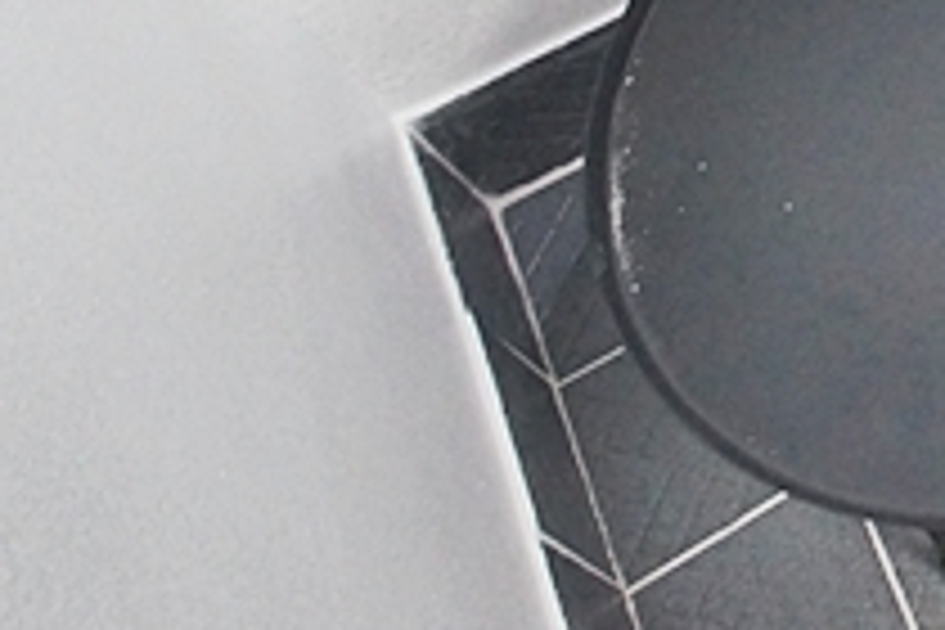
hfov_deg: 25.2
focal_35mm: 63
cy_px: -374
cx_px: 1377
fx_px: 1651
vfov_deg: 18.5
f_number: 7.1
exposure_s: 1/30
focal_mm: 11
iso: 1600
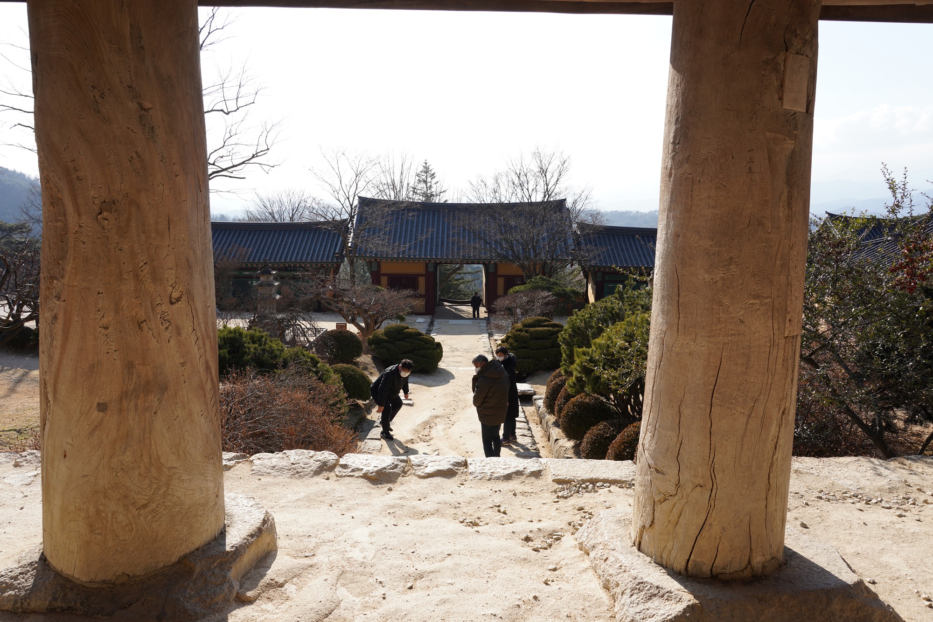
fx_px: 726
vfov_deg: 46.4
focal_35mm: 28
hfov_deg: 65.5
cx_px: 466
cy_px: 311
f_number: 10
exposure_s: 1/100
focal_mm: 28
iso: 100
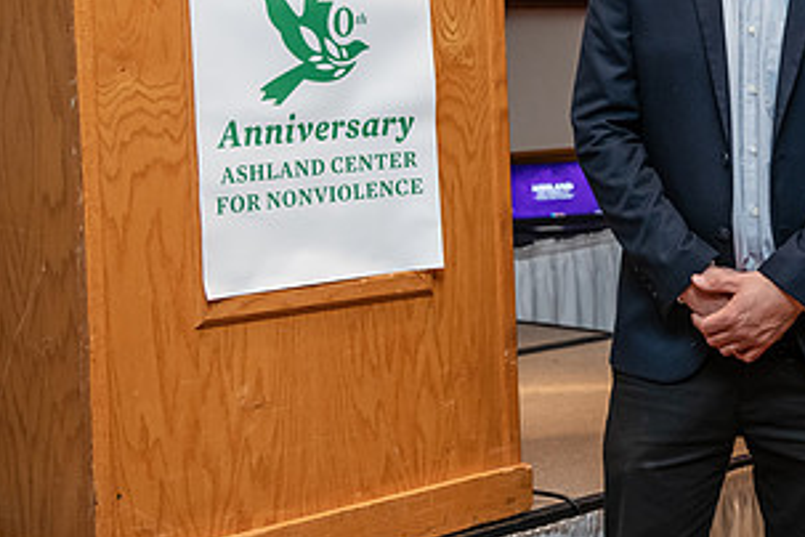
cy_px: 84
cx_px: 760
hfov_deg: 22.9
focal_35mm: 86
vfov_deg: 15.7
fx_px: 1923
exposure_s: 1/160
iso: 2000
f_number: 3.5
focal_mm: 45
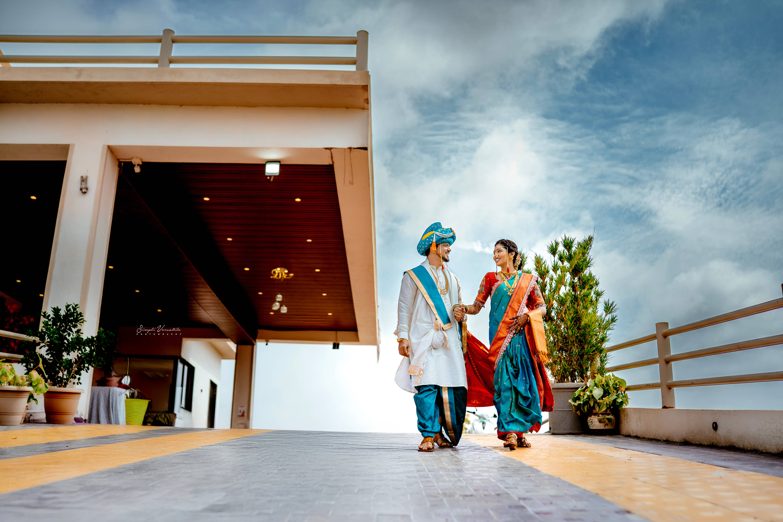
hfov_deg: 54.4
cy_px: 261
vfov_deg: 37.9
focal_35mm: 35
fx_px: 761
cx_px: 392
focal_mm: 35
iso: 100
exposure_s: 1/1600
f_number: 2
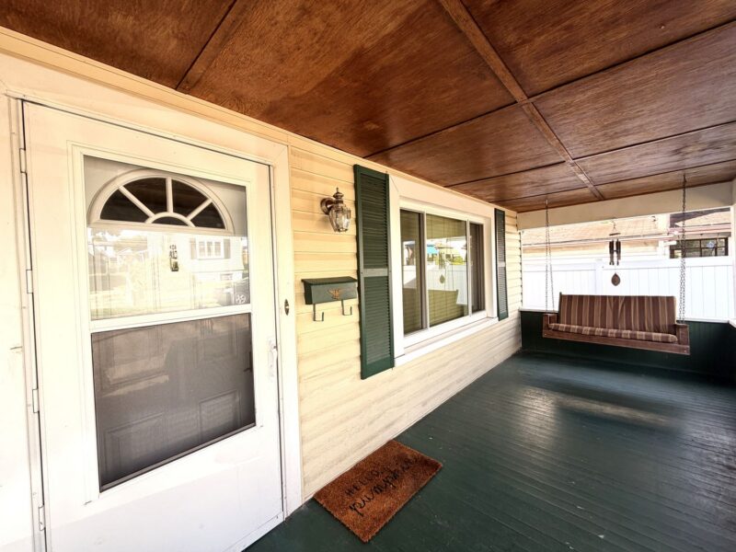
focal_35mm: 14
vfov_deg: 85.7
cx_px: 368
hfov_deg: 102.1
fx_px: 298
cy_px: 276
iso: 40
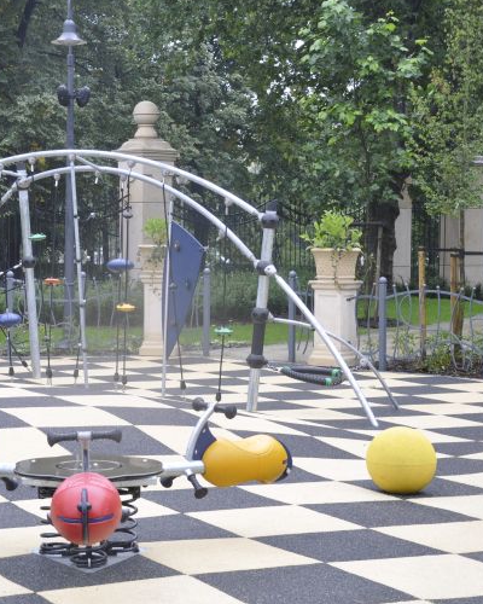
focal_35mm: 90
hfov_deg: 17.0
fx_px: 1608
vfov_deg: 21.3
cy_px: 288
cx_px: 141
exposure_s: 1/50
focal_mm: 40
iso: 200
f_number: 7.1
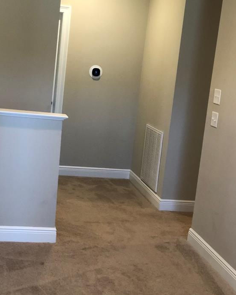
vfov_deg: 30.5
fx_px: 541
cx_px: 116
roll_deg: -6.0
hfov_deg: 24.6
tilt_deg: -8.6
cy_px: 143
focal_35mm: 62
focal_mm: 6.6
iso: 250
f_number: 2.8
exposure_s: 1/30
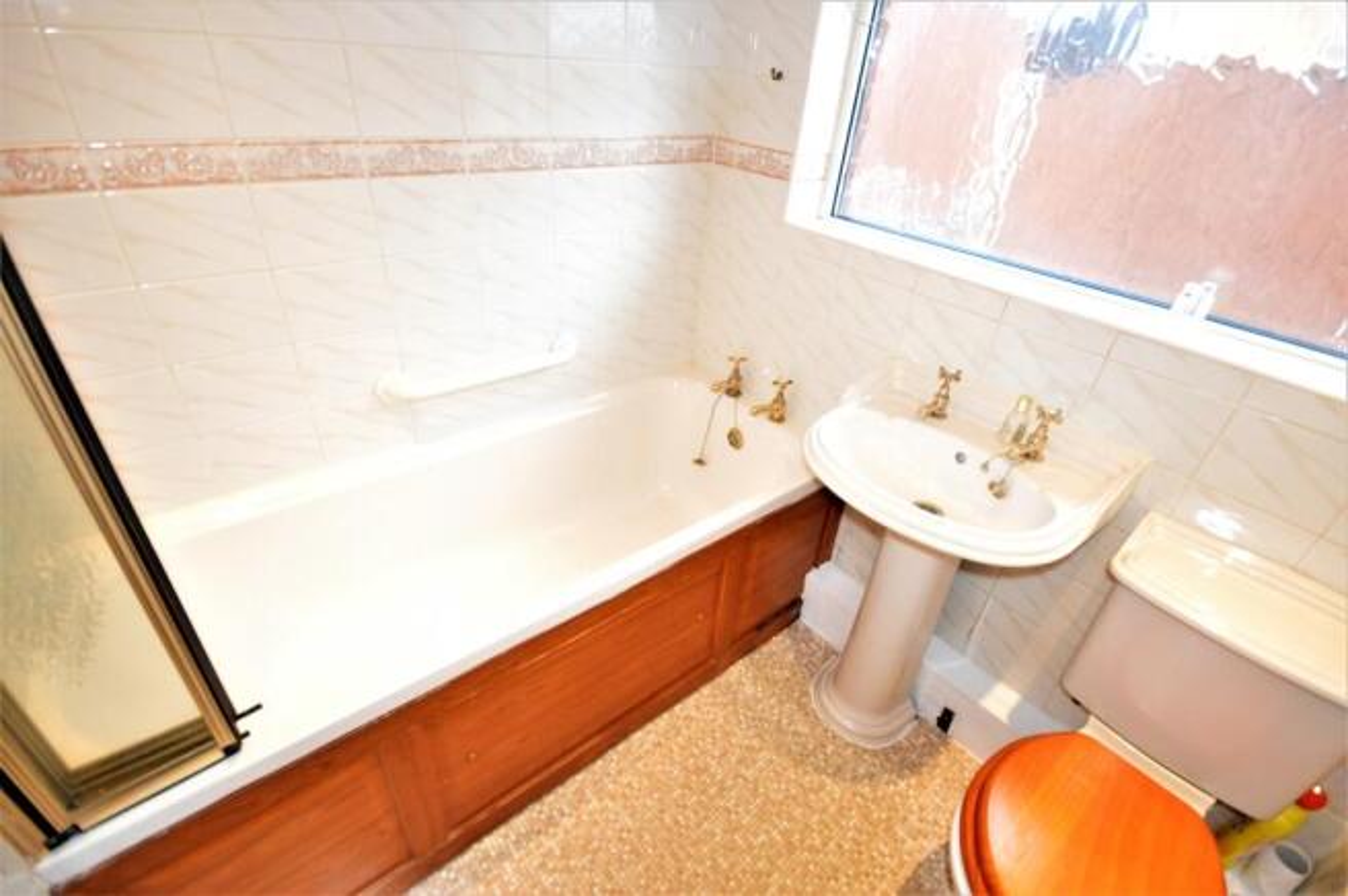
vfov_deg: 71.9
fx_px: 617
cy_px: 448
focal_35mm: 16
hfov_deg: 95.0
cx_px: 674
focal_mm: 11
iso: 2000
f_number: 5.6
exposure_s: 1/60
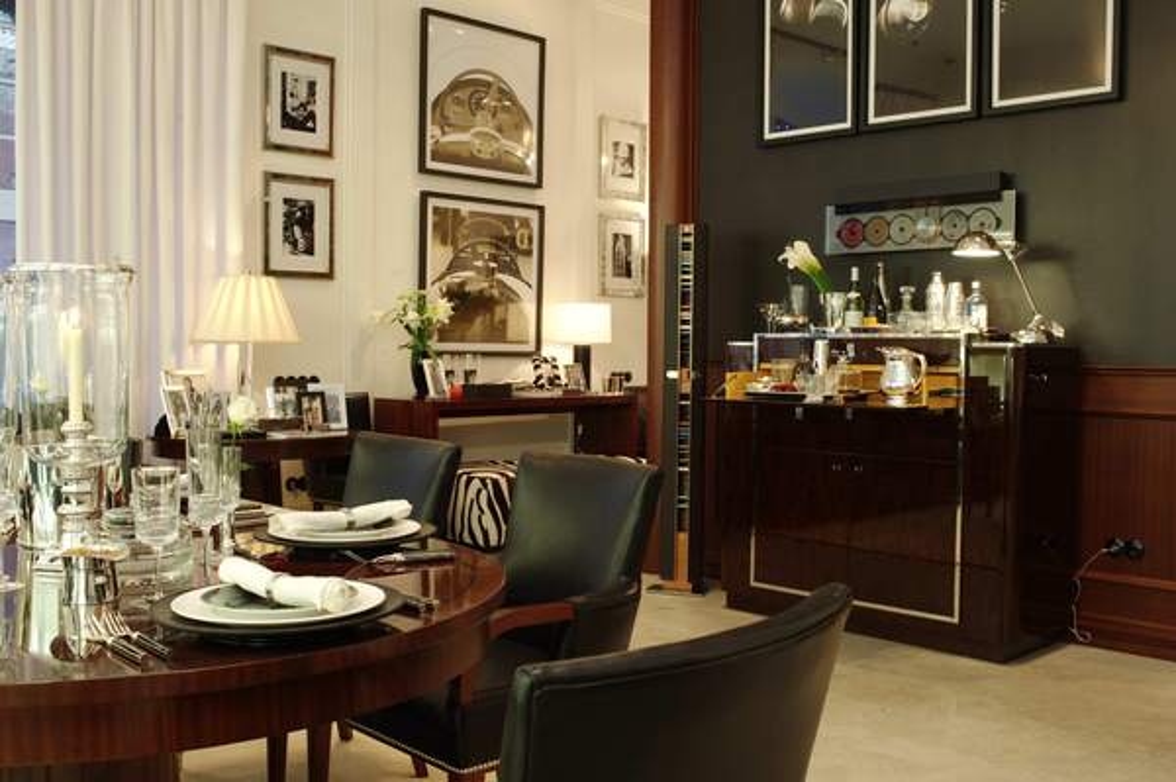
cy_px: 391
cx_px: 588
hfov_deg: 54.5
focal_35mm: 35
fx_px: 1142
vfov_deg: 37.8
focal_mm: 35
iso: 400
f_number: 11
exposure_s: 1/2
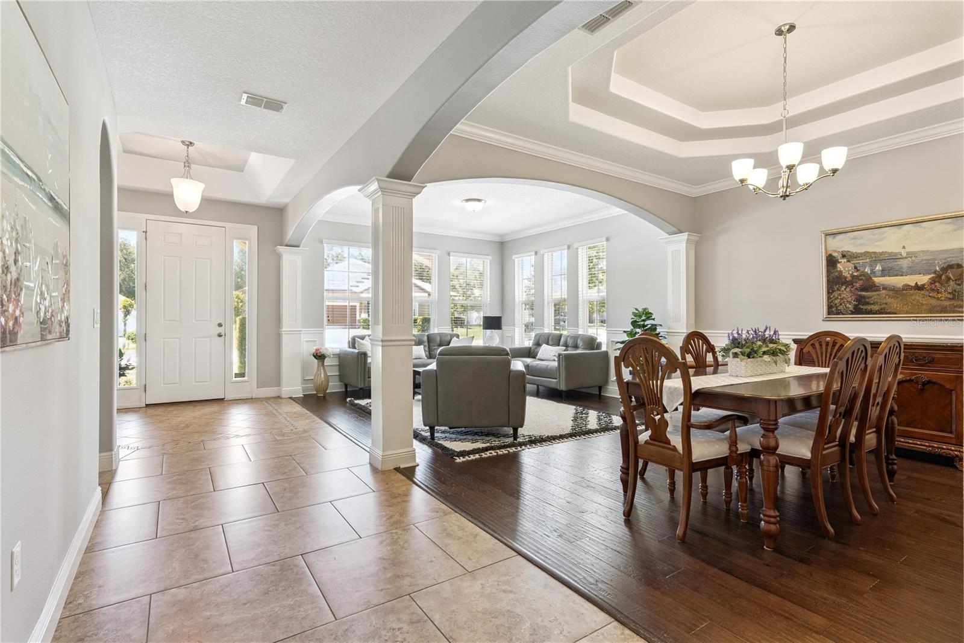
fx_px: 455
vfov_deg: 70.4
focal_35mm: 17
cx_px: 482
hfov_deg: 93.3
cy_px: 322
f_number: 9
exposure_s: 1/30
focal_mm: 17
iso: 800
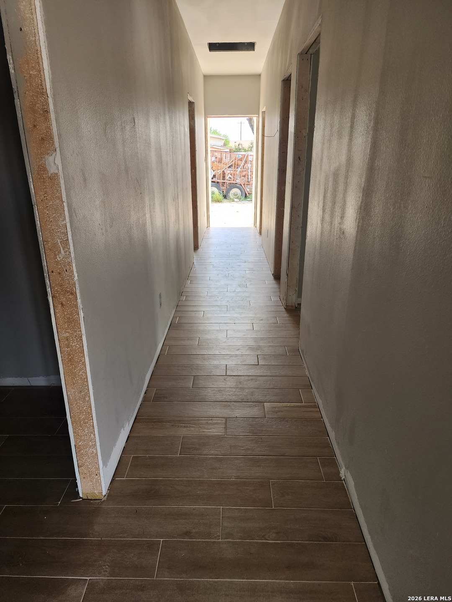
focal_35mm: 23
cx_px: 226
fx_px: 400
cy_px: 301
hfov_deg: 58.9
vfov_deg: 73.9
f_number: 1.8
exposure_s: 1/180
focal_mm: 6.4
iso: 100
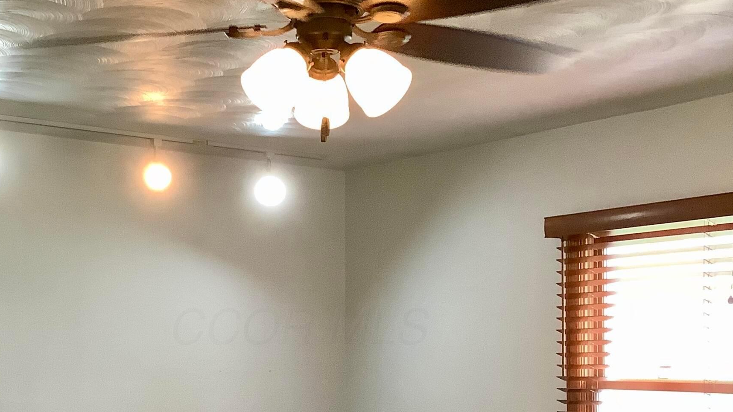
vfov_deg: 20.2
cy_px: 325
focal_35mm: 59
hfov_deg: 35.3
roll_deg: +0.3
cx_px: 300
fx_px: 1147
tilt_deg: +0.2
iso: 200
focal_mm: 3.3
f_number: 2.4
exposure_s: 1/60
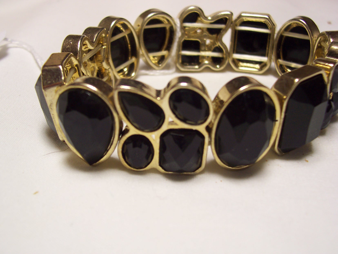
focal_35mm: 37
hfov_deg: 50.1
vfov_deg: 38.7
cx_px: 169
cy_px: 127
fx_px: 361
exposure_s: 1/30
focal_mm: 5.6
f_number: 2.8
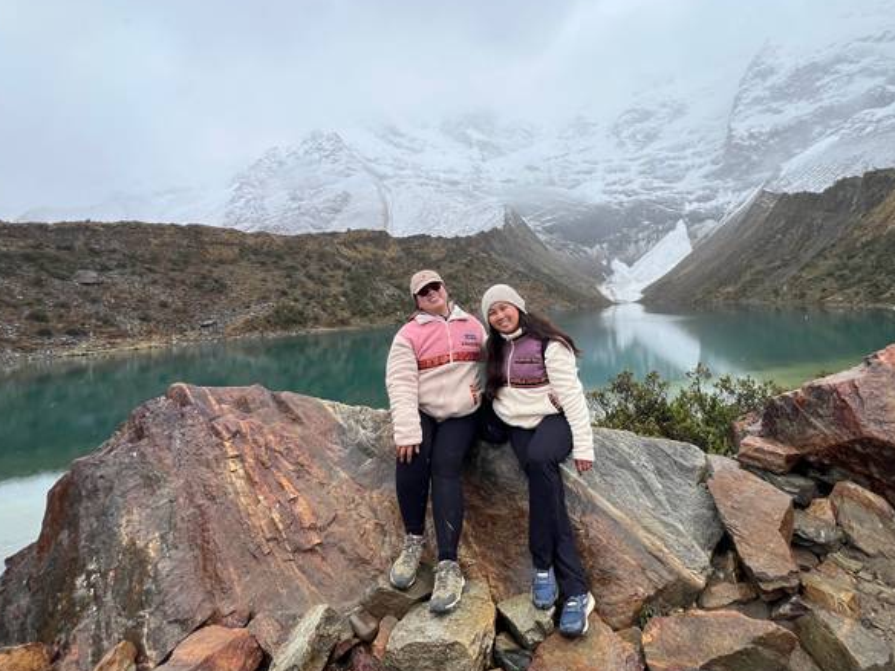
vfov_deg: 77.3
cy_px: 272
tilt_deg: +4.1
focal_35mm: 16
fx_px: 414
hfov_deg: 94.0
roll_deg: +3.2
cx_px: 506
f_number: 1.8
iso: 32
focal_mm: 1.57
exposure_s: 1/1309
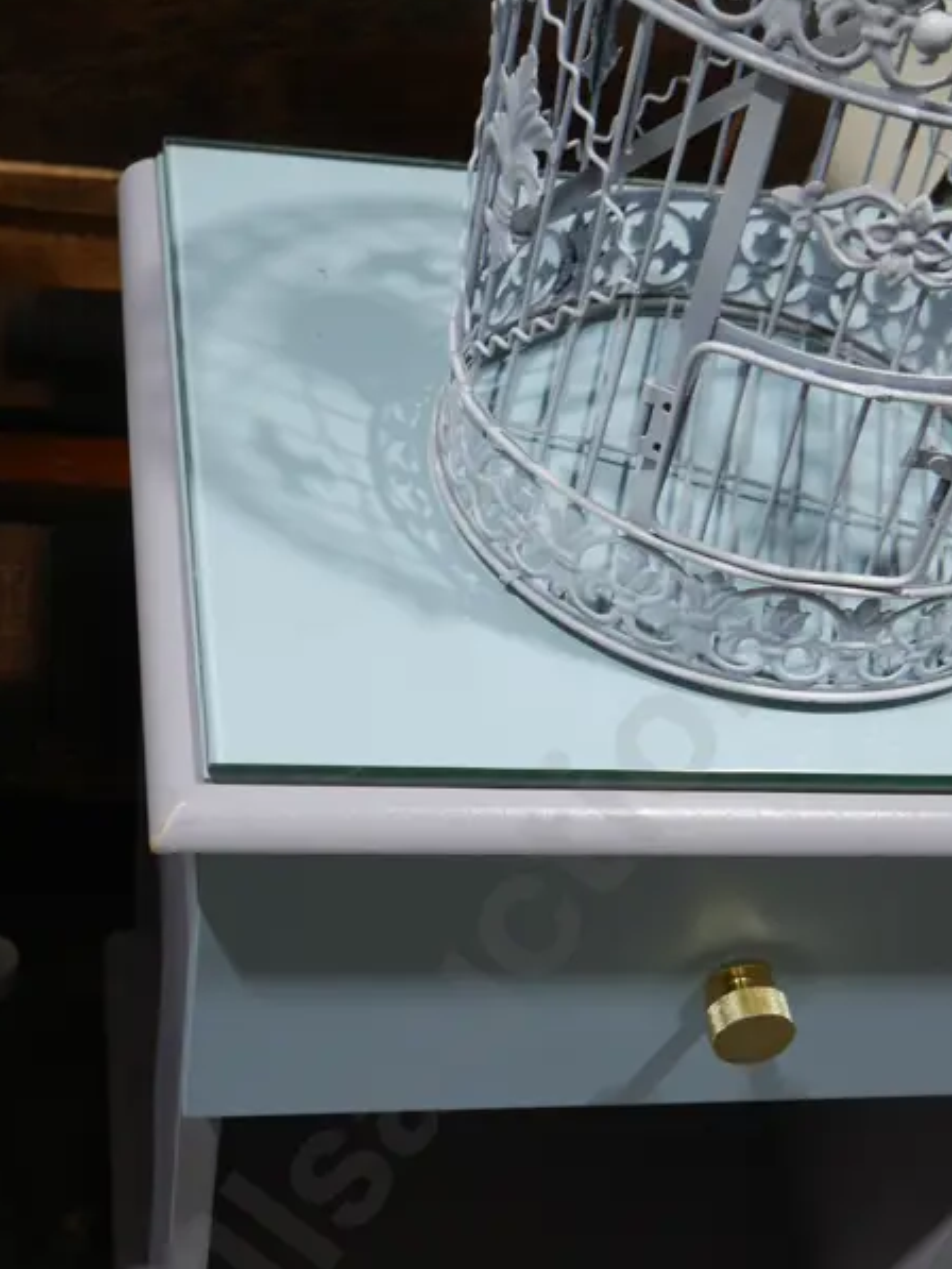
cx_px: 474
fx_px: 1759
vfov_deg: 38.3
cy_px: 997
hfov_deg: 30.3
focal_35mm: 48
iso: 200
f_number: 3.5
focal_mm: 14
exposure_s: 1/100
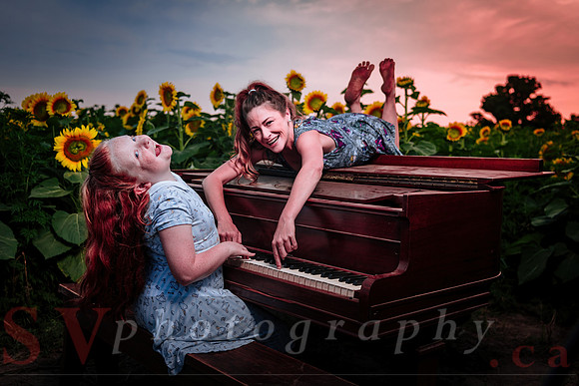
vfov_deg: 35.5
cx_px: 278
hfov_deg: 51.2
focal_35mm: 38
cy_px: 192
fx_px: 604
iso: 64
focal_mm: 35
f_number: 3.2
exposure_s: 1/160
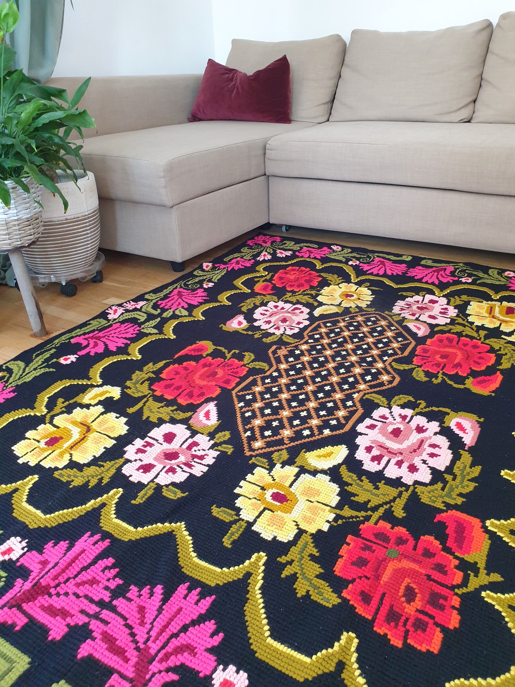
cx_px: 258
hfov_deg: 53.1
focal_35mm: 26
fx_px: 516
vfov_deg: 67.3
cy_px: 344
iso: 250
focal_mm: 4.3
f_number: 2.4
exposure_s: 1/30
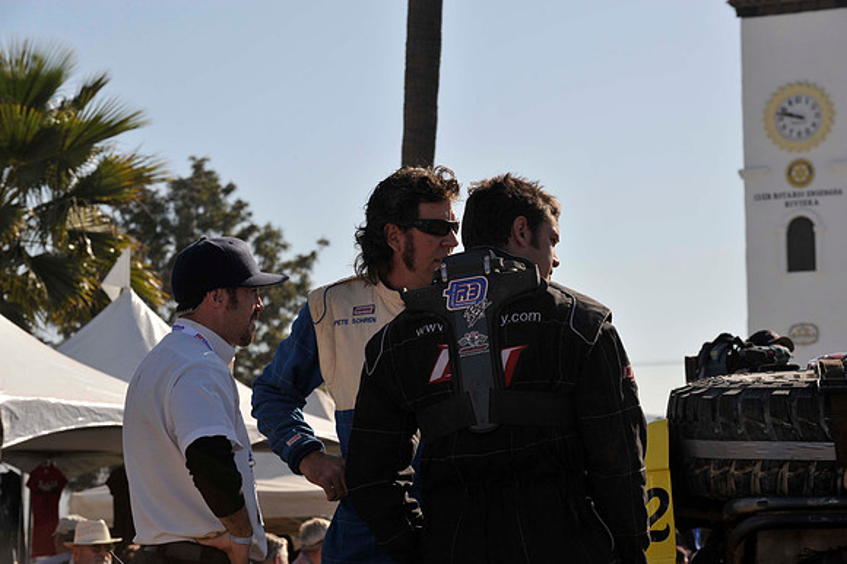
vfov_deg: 10.1
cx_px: 424
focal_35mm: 135
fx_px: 3174
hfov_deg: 15.2
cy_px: 282
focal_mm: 135
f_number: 11
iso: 320
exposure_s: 1/500
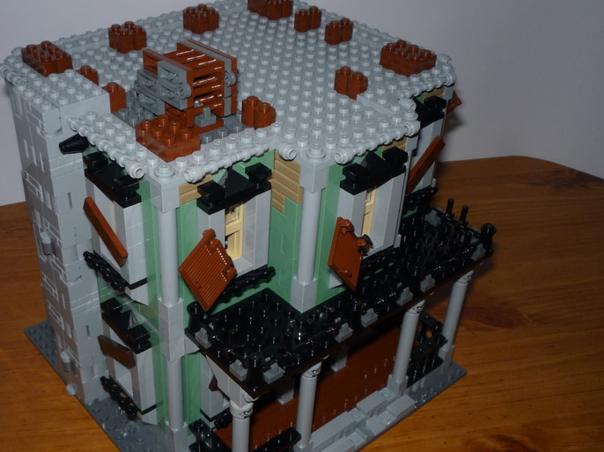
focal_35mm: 42
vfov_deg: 34.3
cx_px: 242
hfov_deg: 44.6
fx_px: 733
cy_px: 248
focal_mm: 5.2
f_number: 4
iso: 100
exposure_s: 1/30
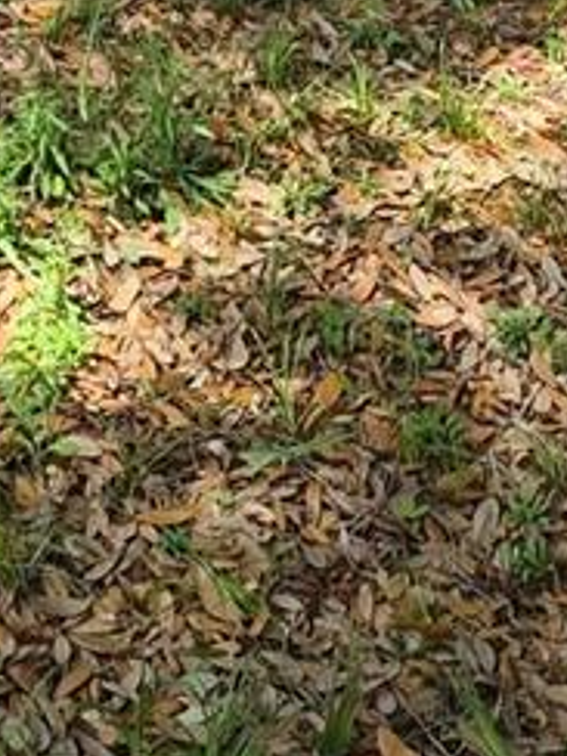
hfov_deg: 12.9
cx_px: -40
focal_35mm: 113
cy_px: -948
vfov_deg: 13.6
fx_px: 2468
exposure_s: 1/2128
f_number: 1.8
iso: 80
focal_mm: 5.4
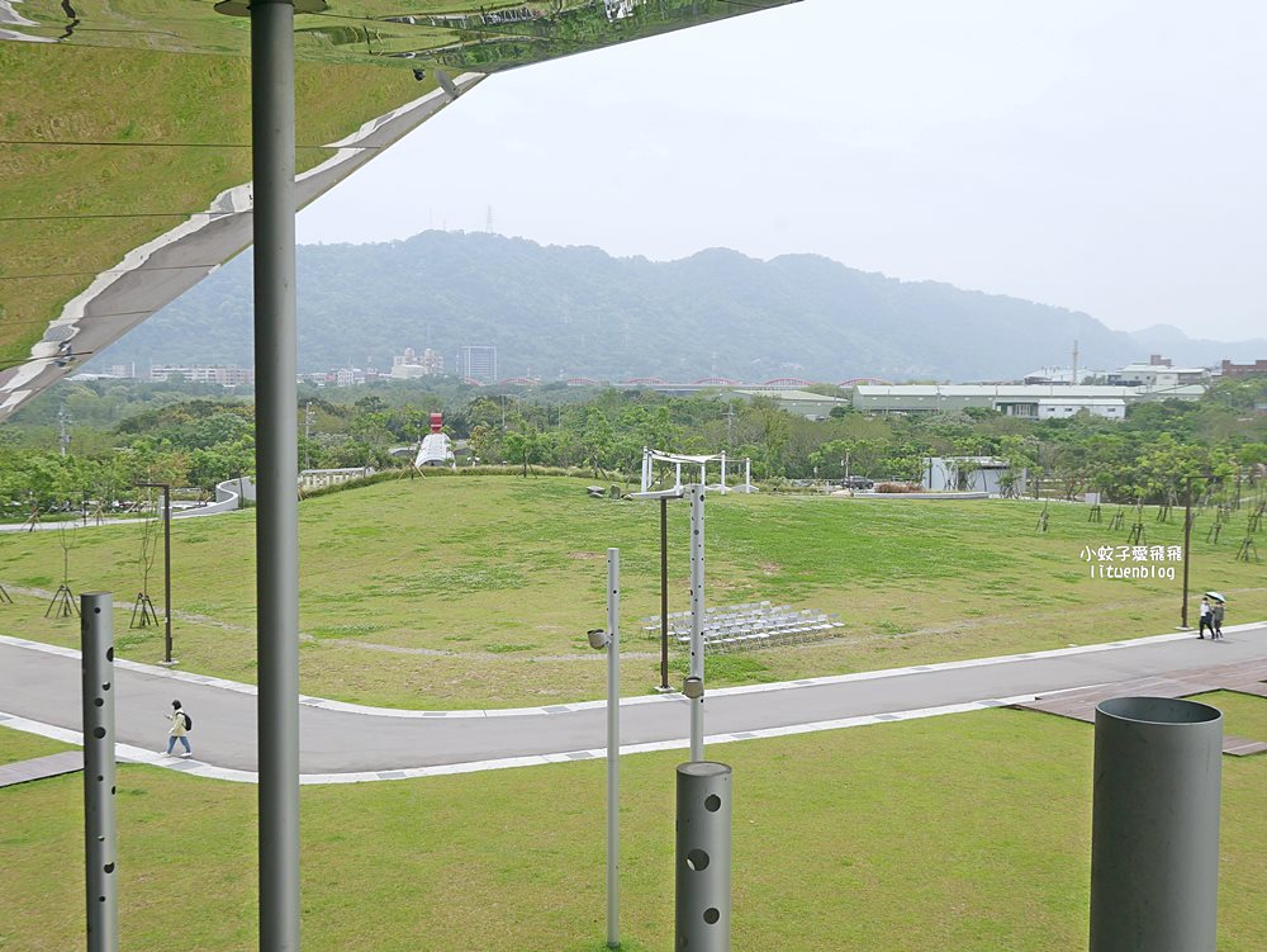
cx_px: 634
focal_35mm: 40
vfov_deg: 36.0
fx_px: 1465
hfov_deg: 46.8
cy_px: 476
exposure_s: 1/800
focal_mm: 20
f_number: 6.3
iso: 200
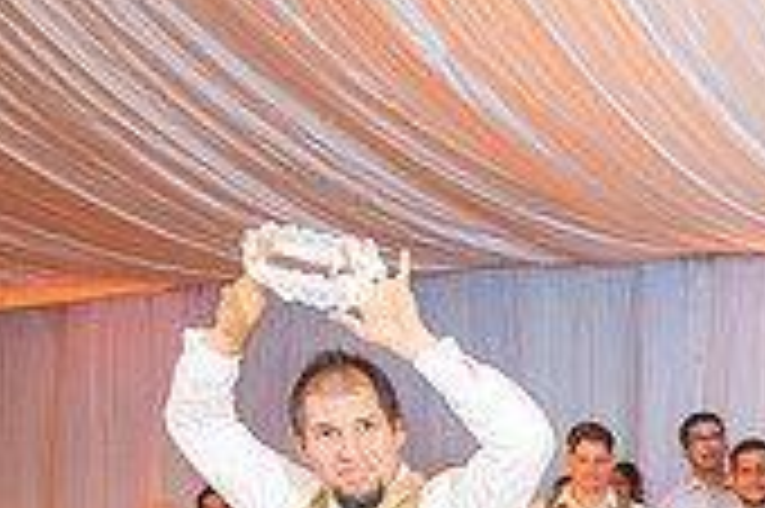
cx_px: 900
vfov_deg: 15.6
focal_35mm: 82
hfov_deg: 22.9
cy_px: 699
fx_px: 1741
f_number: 2.8
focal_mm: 24
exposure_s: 1/160
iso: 1000
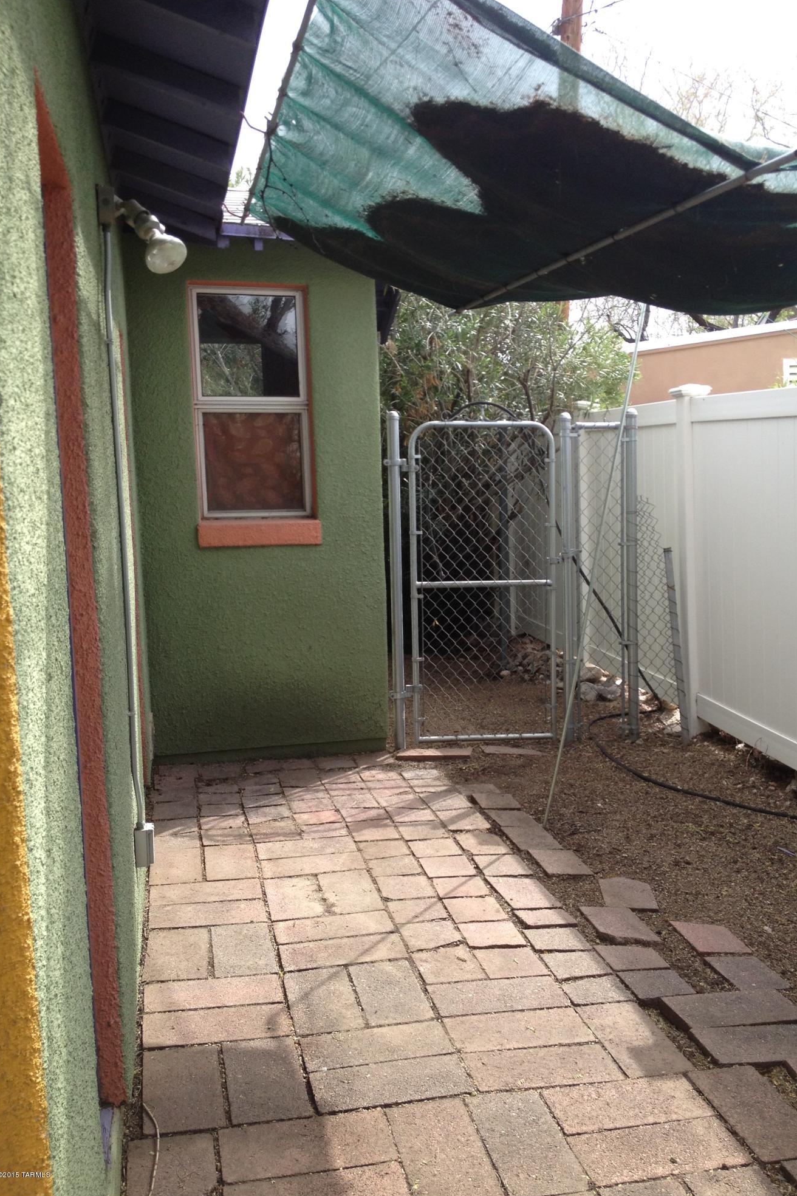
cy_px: 605
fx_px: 1229
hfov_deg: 35.9
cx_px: 449
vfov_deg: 51.9
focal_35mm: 37
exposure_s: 1/403
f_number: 2.4
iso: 50
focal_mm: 4.28
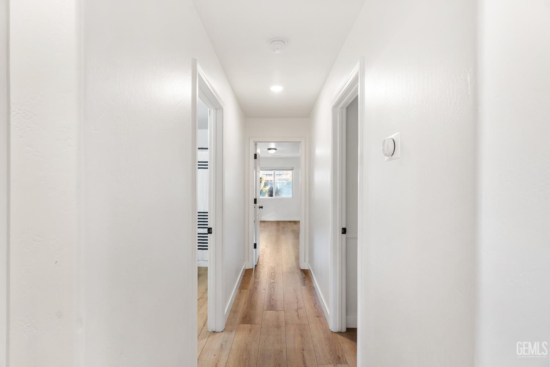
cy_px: 184
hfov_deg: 93.3
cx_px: 275
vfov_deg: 70.4
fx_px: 260
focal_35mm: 17
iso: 400
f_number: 5.6
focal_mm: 17
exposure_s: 1/2.5
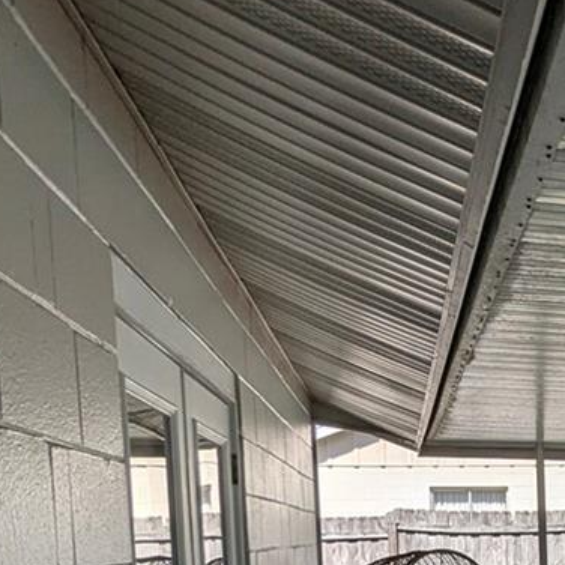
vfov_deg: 26.4
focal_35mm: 60
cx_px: 696
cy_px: 619
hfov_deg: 25.4
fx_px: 1108
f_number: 2.2
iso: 44
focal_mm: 2.35
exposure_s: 1/587
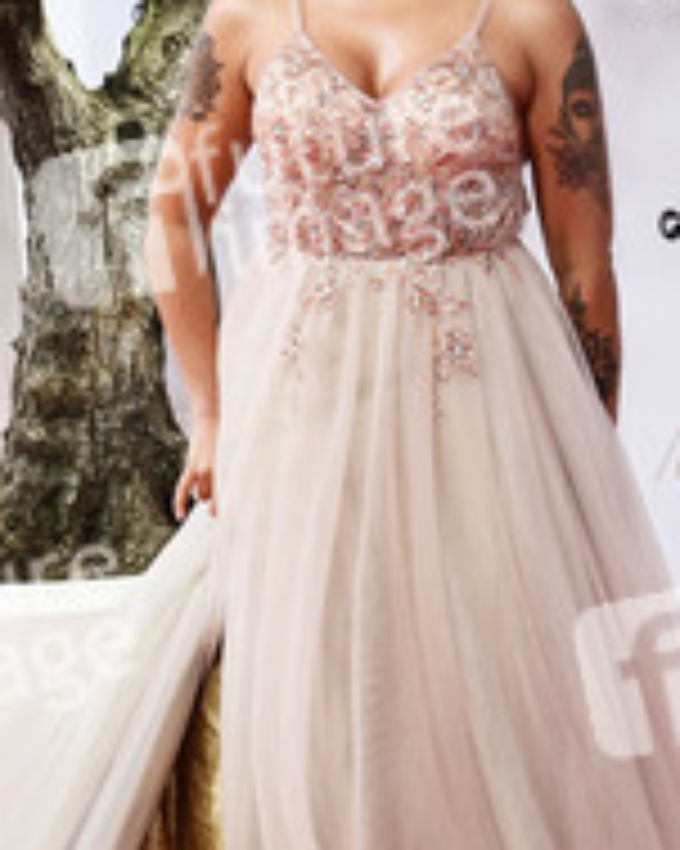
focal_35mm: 113
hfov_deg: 13.6
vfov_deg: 17.0
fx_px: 2845
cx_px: 396
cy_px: 427
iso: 1400
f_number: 4.5
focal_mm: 57
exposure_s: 1/160
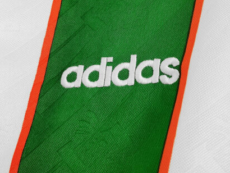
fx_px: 399
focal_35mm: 60
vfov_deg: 24.4
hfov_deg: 32.2
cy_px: 66
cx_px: 118
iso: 125
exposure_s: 1/100
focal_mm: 5.58
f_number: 1.8
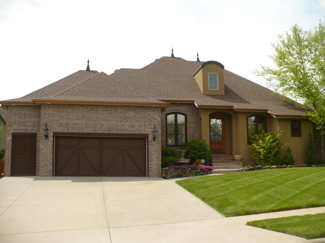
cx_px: 162
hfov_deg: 50.1
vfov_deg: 38.7
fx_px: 347
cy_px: 122
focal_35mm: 37
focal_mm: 6.1
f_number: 2.8
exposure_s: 1/1000
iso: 100
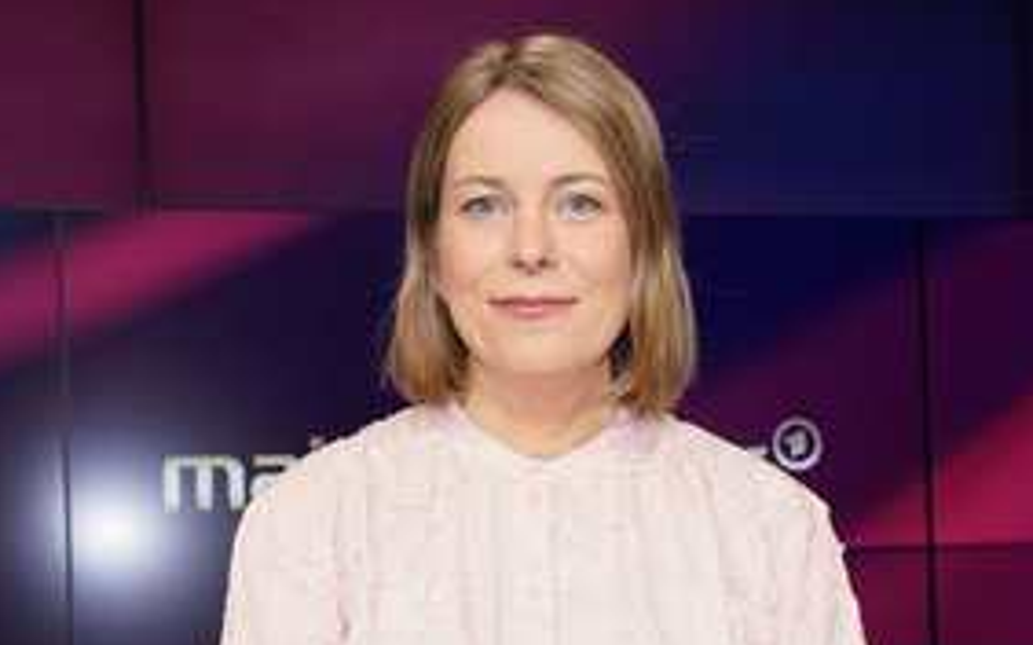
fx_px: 1745
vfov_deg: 20.6
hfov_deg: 33.0
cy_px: 535
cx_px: 548
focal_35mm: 62
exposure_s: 1/160
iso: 2000
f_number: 5.6
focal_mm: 38
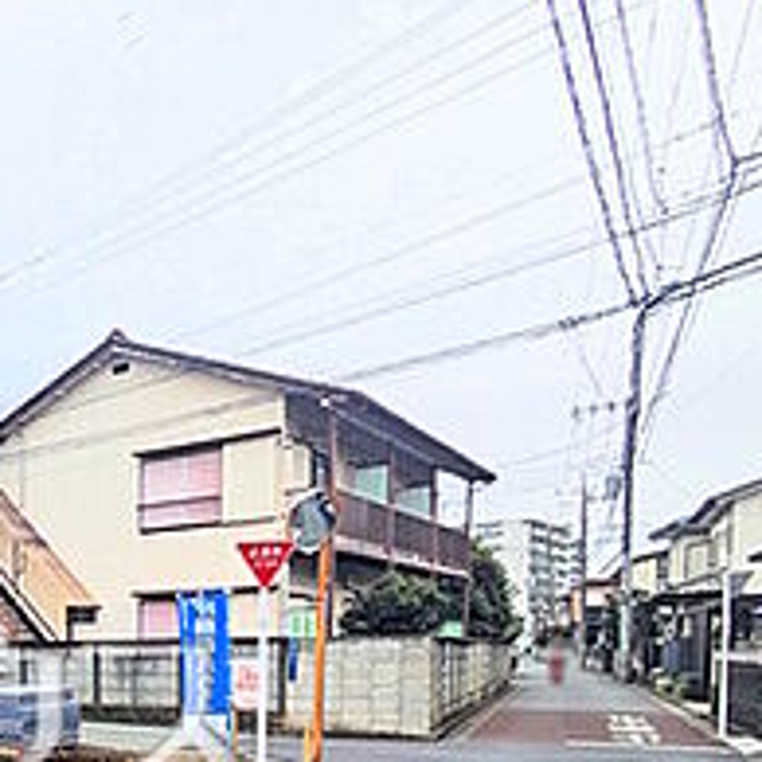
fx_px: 946
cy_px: 703
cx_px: -180
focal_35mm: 38
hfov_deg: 34.1
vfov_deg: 40.2
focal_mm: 1.83
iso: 50
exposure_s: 1/102
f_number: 2.2
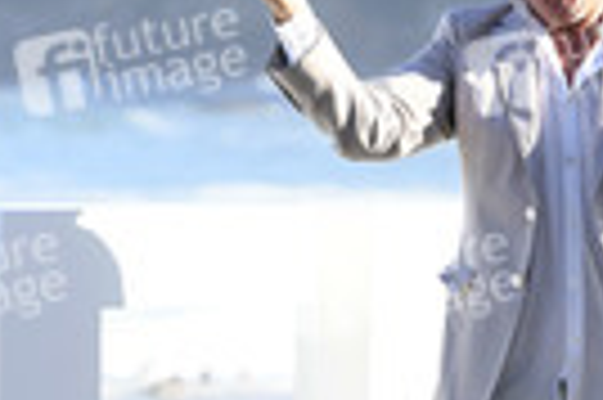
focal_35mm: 389
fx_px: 6508
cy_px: 400
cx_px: 11
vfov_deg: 3.5
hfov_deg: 5.3
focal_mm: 116
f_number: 5
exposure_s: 1/2000
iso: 640
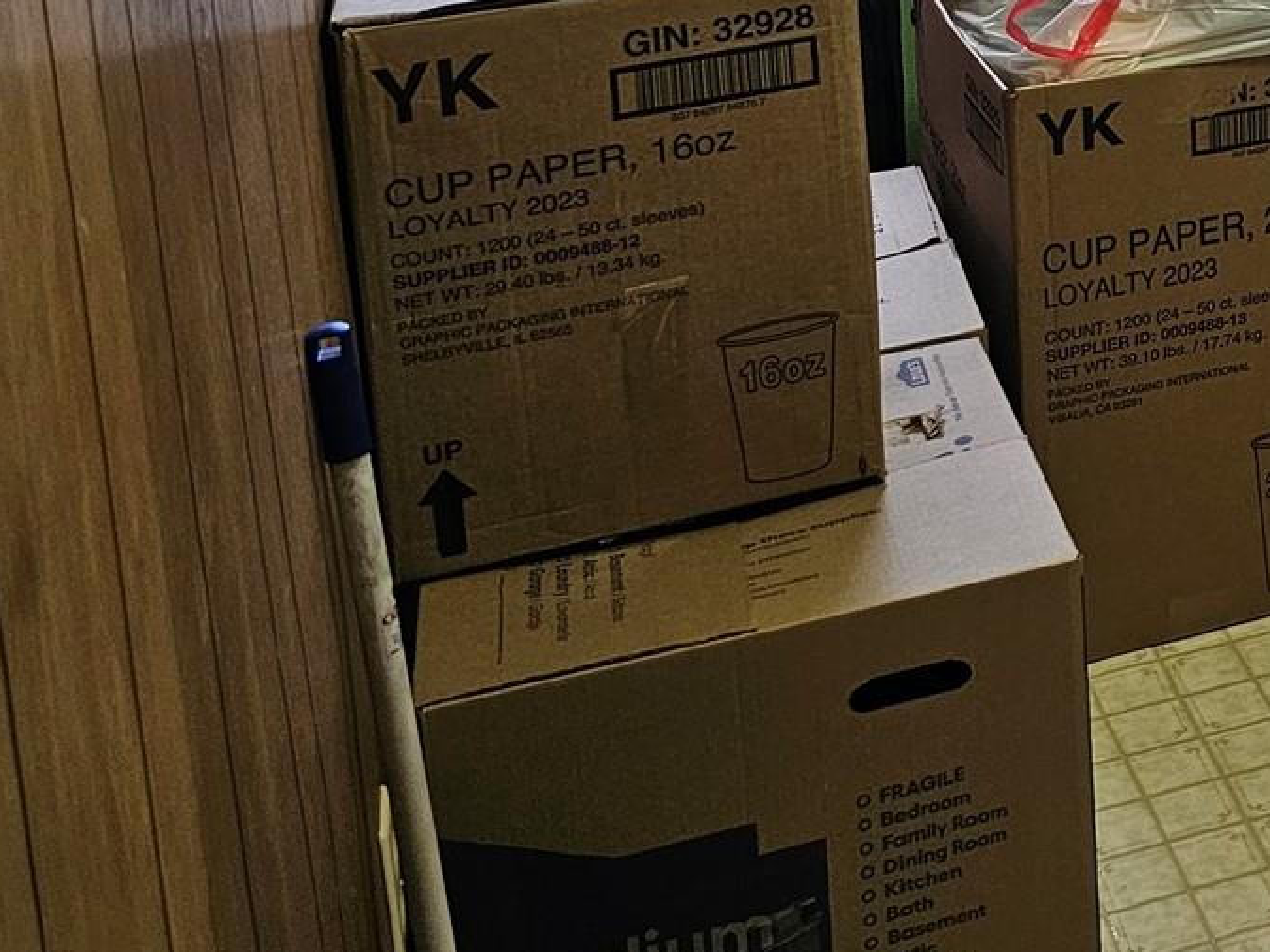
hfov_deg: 23.3
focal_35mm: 70
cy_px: -347
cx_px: 1806
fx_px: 2569
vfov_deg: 19.1
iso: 320
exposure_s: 1/120
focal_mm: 6.3
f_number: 1.7
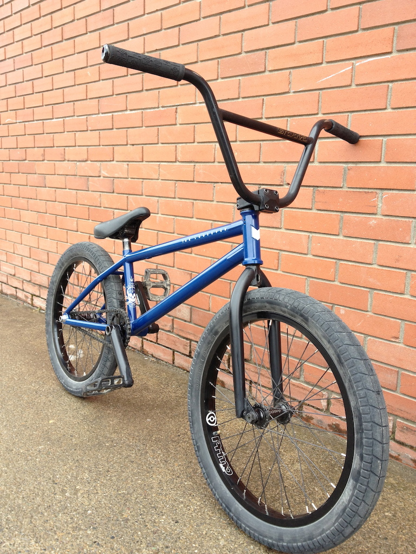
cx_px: 208
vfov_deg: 52.6
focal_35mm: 35
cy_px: 277
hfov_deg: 40.7
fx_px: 561
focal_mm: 4.28
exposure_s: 1/220
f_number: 2.4
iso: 64
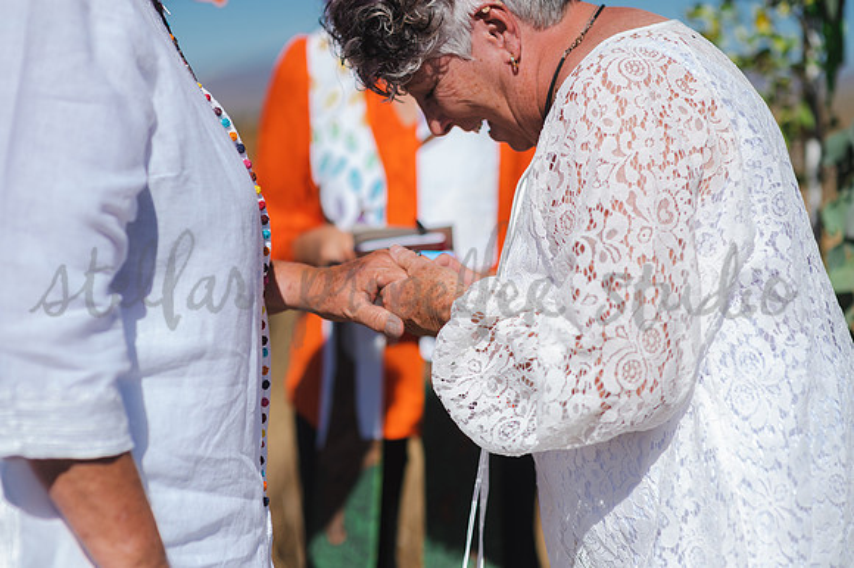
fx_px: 2015
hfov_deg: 23.9
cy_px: 284
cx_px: 427
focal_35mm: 85
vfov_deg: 16.1
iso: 125
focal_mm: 85
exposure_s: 1/5000
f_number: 2.2
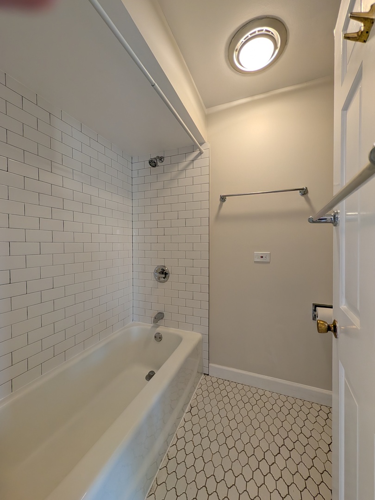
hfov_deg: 94.5
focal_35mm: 12
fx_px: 173
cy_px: 250
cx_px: 188
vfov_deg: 110.5
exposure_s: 1/60
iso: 77
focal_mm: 2.02
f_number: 1.7
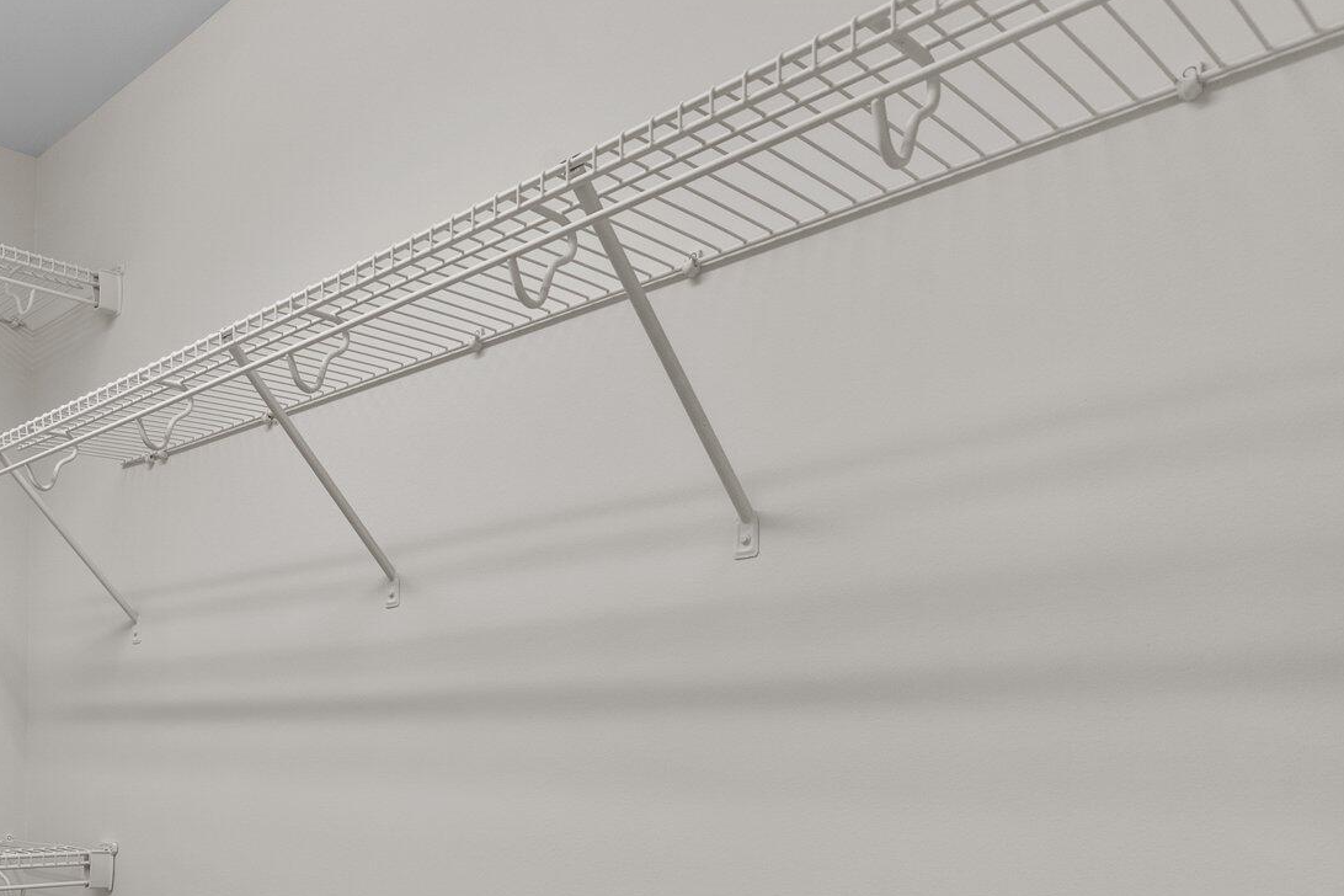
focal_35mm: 30
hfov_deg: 52.9
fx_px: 1120
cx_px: 92
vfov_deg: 40.7
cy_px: 785
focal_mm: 16
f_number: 8
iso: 400
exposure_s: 1/6
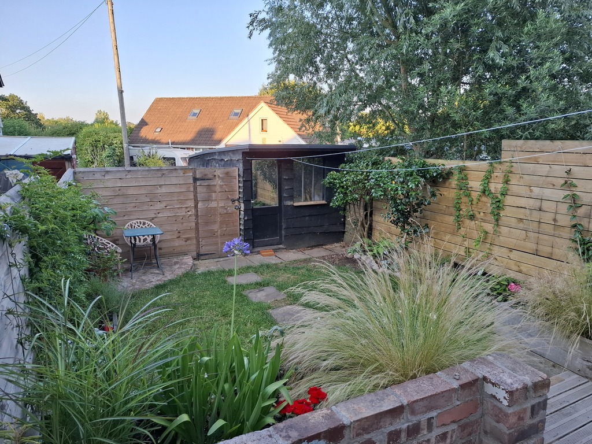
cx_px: 296
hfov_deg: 73.9
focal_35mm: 23
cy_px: 222
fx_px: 393
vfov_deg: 58.9
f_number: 1.8
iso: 50
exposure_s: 1/169
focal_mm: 5.54
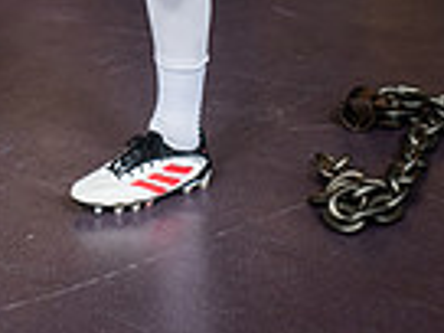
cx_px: 29
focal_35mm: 134
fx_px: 1719
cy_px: -366
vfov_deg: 10.1
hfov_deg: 14.5
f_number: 7.1
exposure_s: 1/250
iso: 800
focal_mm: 42
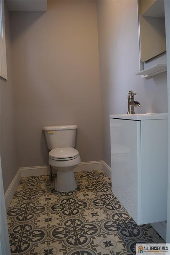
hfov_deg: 47.9
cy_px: 128
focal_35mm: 27
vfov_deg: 67.4
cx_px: 85
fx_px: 191
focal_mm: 18
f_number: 4.5
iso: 400
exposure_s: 1/80
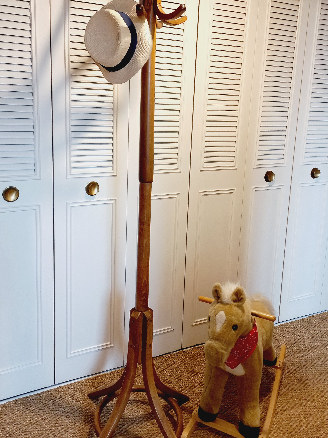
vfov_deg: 56.4
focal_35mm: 32
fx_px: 404
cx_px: 142
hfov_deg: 44.1
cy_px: 176
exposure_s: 1/50
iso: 125
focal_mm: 4.6
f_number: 1.8
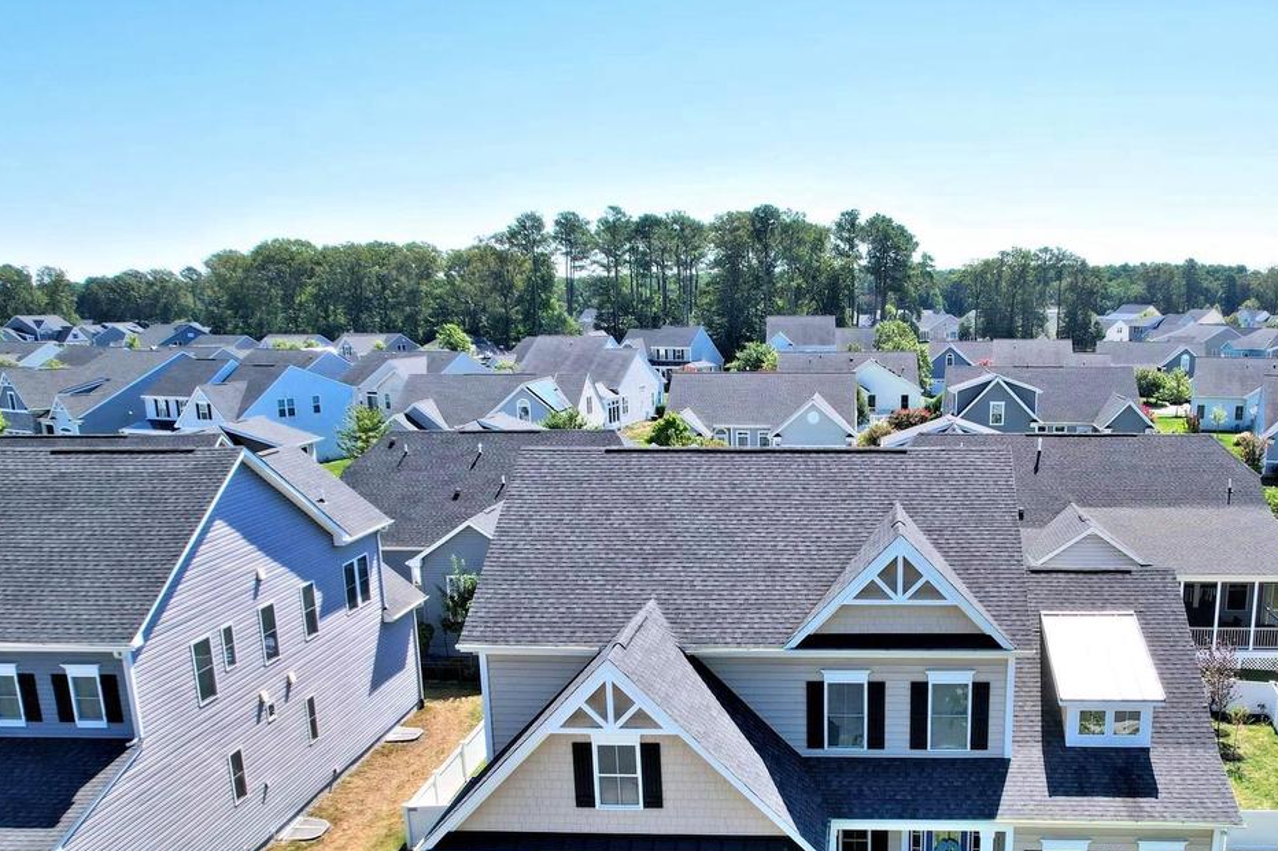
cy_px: 645
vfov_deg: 37.8
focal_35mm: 34
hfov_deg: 54.8
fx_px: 1207
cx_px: 836
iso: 100
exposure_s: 1/1600
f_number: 2.8
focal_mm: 8.38
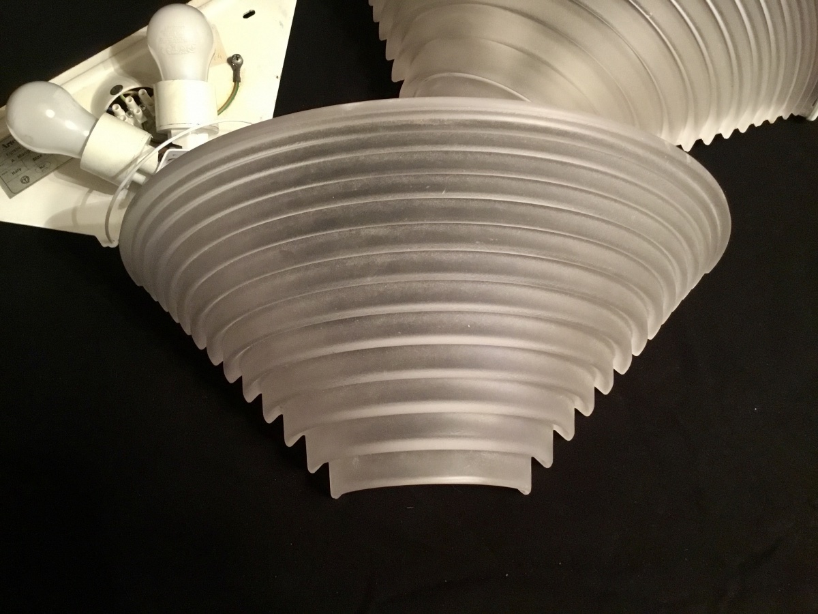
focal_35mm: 31
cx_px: 409
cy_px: 307
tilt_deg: -70.0
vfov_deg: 45.4
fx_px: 733
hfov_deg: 58.4
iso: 200
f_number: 2.4
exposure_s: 1/17
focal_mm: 3.3
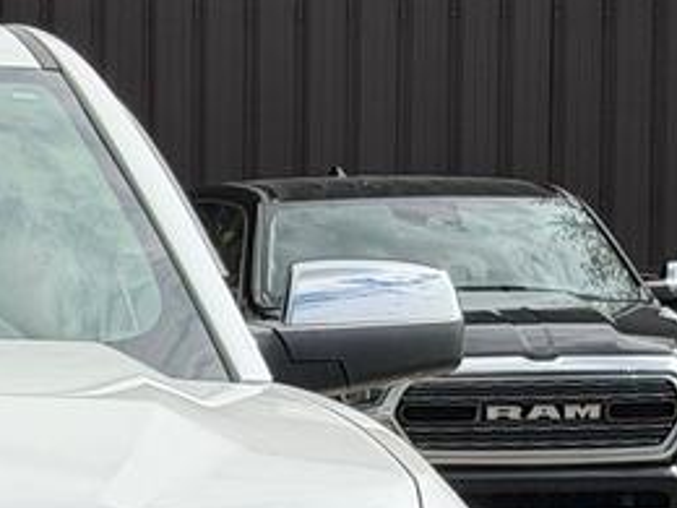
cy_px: 623
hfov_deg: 8.1
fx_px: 4616
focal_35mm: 236
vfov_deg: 6.3
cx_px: -466
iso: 64
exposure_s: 1/4587
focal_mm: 6.76
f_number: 1.78
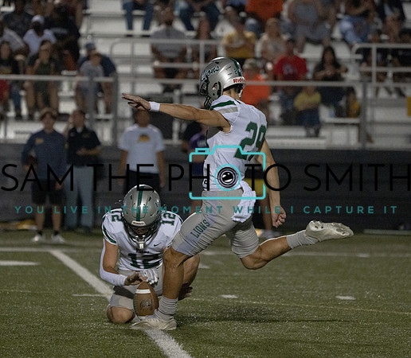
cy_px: 178
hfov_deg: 5.5
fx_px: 4269
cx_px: 219
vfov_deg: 4.8
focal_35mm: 339
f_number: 5.6
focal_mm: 282
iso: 16000
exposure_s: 1/1000
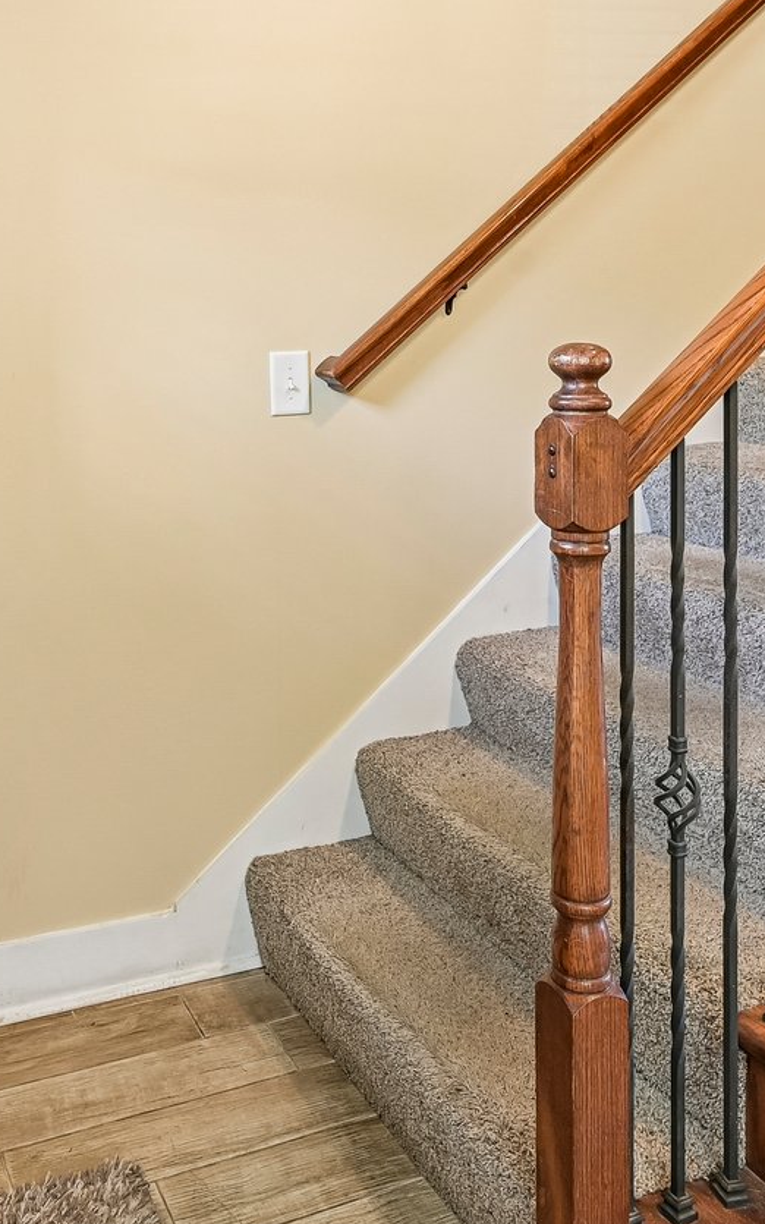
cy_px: 341
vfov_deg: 53.4
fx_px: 1167
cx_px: 308
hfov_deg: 36.2
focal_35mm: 35
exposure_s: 1/8
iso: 400
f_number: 8
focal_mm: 14
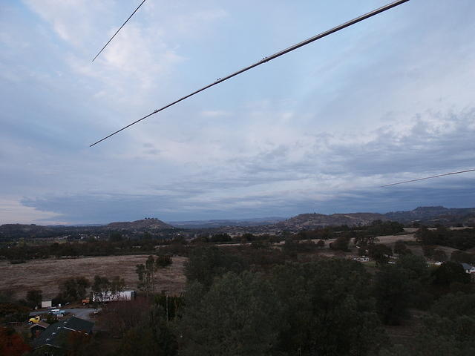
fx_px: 480
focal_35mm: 35
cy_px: 178
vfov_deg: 40.7
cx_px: 238
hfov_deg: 52.6
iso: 64
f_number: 3
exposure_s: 1/125
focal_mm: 7.19
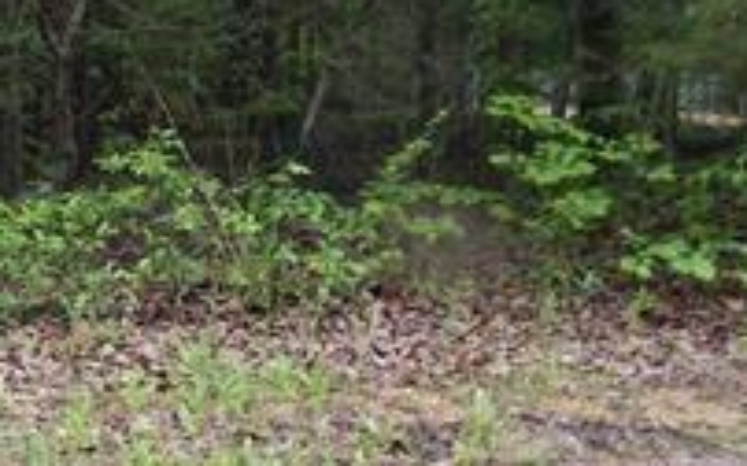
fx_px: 1506
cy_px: 115
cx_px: -152
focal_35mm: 74
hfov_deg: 25.1
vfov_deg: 17.5
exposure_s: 1/50
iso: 125
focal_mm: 4
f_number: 3
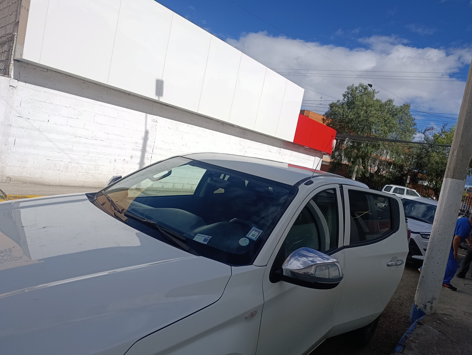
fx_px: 314
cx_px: 236
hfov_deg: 73.8
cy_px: 178
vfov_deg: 59.0
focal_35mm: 23
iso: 52
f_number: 1.65
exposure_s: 1/1387
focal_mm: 6.11
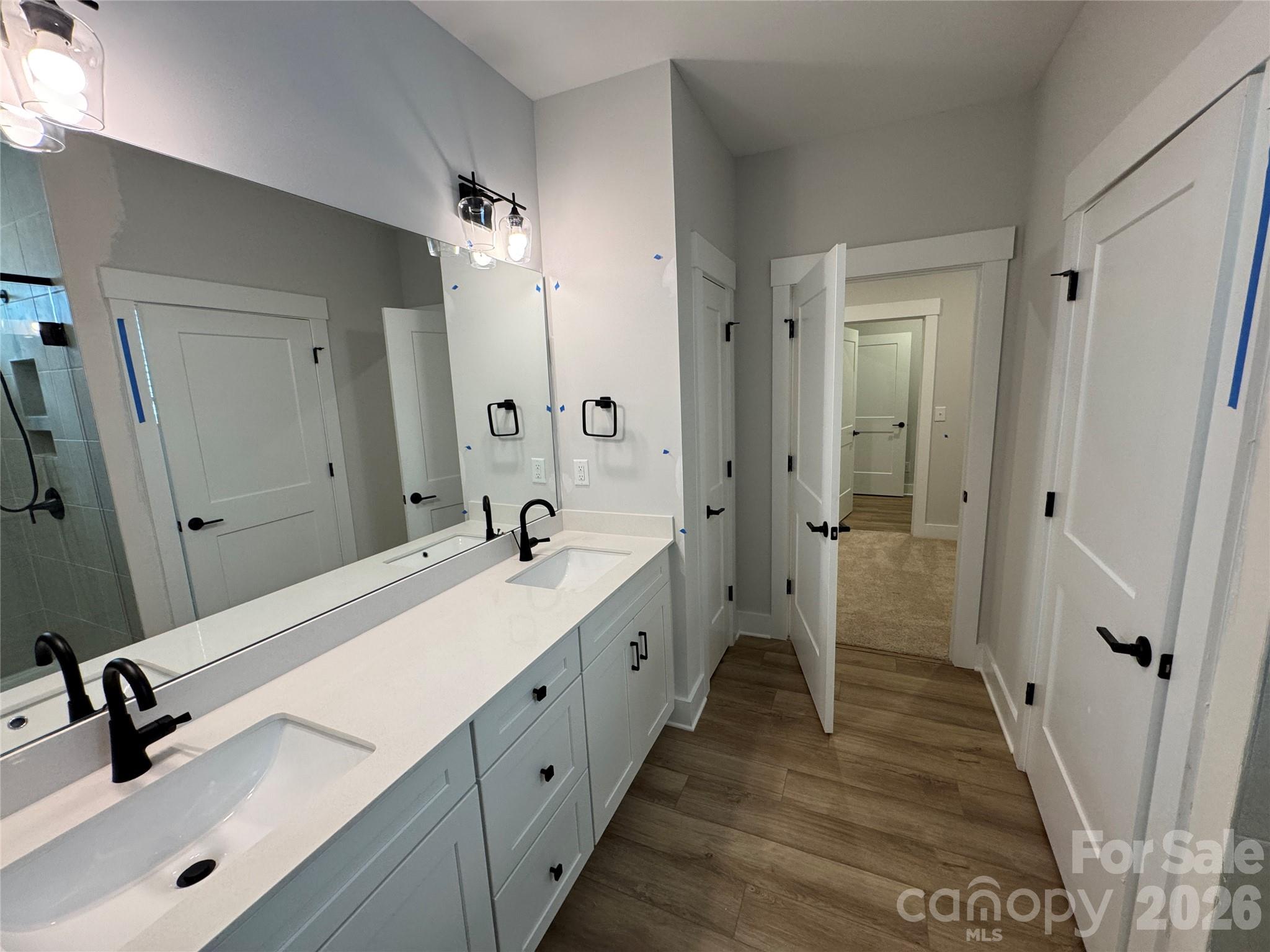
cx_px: 635
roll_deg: +3.2
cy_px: 476
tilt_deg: -10.4
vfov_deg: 85.7
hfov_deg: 102.1
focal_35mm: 14
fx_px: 514
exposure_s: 1/120
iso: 200
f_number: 2.2
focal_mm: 2.22
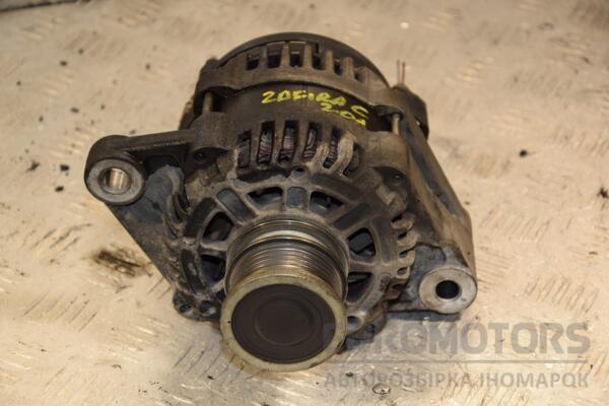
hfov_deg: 19.5
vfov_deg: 13.0
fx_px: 1776
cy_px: 203
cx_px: 304
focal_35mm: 105
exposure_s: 1/160
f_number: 5.3
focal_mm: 70
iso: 800
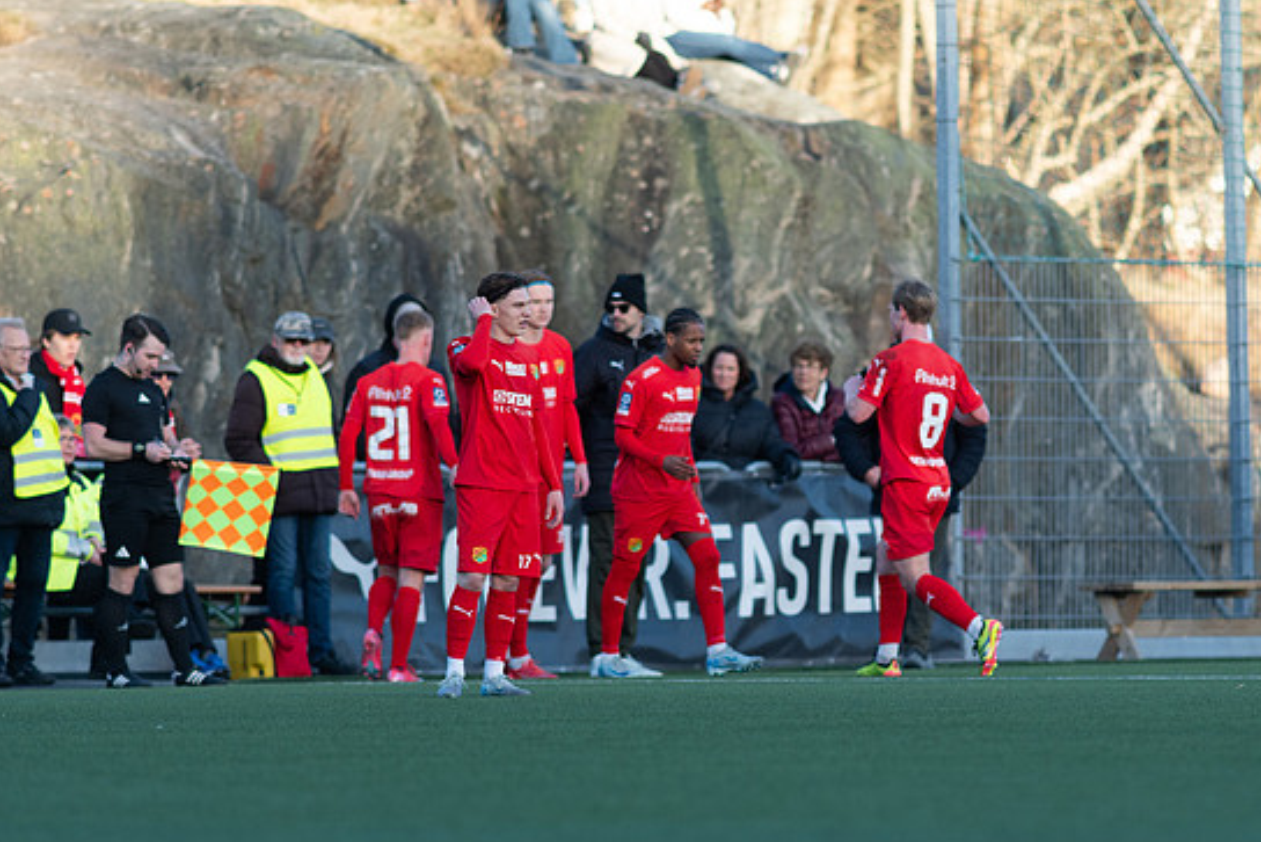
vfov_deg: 2.8
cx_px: 654
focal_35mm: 494
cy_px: 442
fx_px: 17307
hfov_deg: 4.2
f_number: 3.2
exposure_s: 1/1250
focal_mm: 300
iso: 560
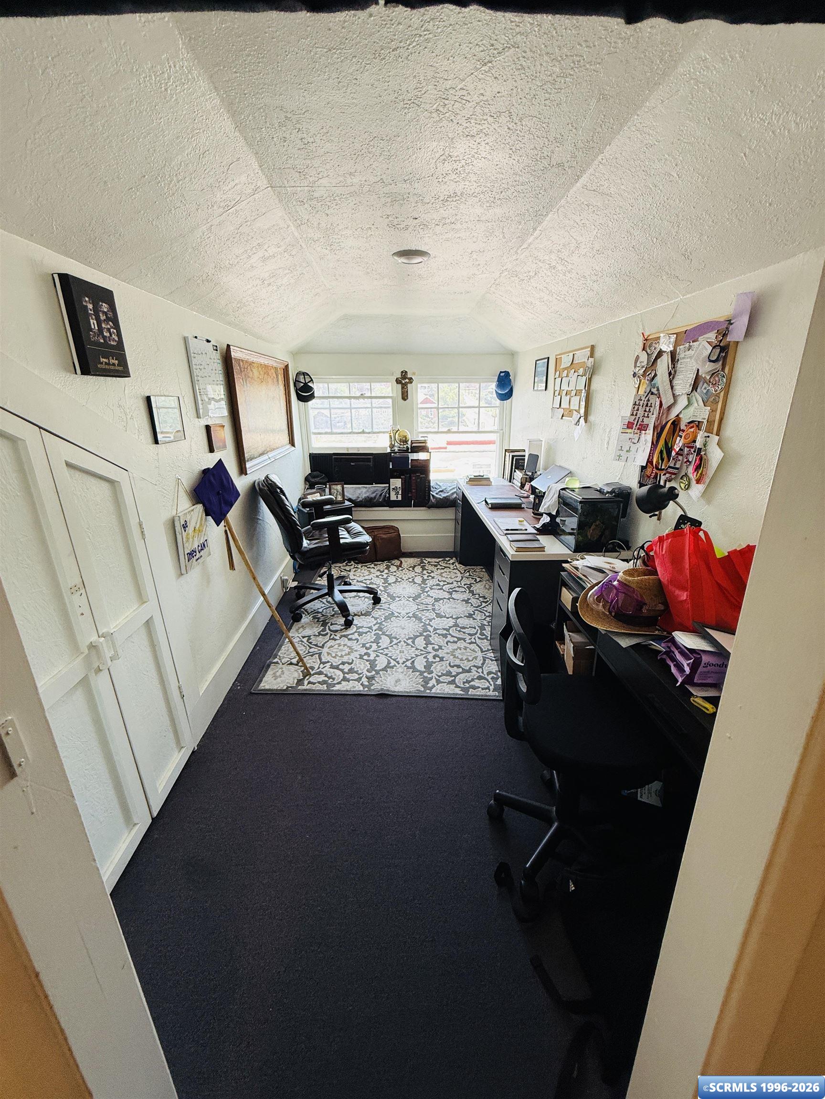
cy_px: 550
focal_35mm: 14
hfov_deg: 85.7
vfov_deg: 102.1
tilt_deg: -18.0
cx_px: 412
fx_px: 445
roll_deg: +0.8
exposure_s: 1/120
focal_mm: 2.22
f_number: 2.2
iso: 100
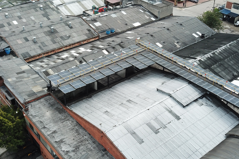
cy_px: 77
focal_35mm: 43
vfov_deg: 31.2
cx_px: 120
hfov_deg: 45.4
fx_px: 285
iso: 100
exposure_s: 1/644
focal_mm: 4.73
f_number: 2.2
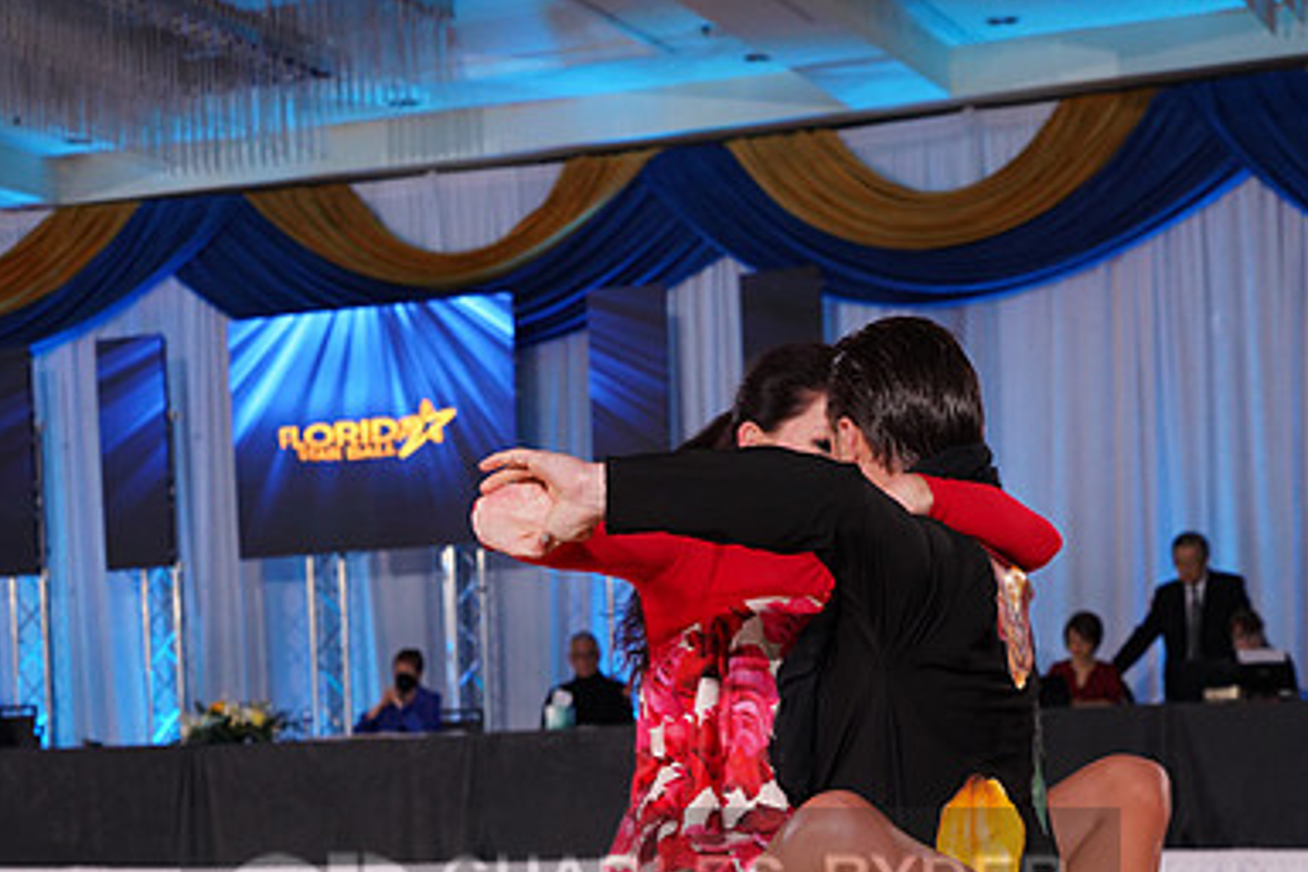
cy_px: 923
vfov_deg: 17.2
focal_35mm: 77
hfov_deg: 26.3
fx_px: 2797
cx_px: 652
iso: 1600
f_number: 5.6
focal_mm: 51
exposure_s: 1/200
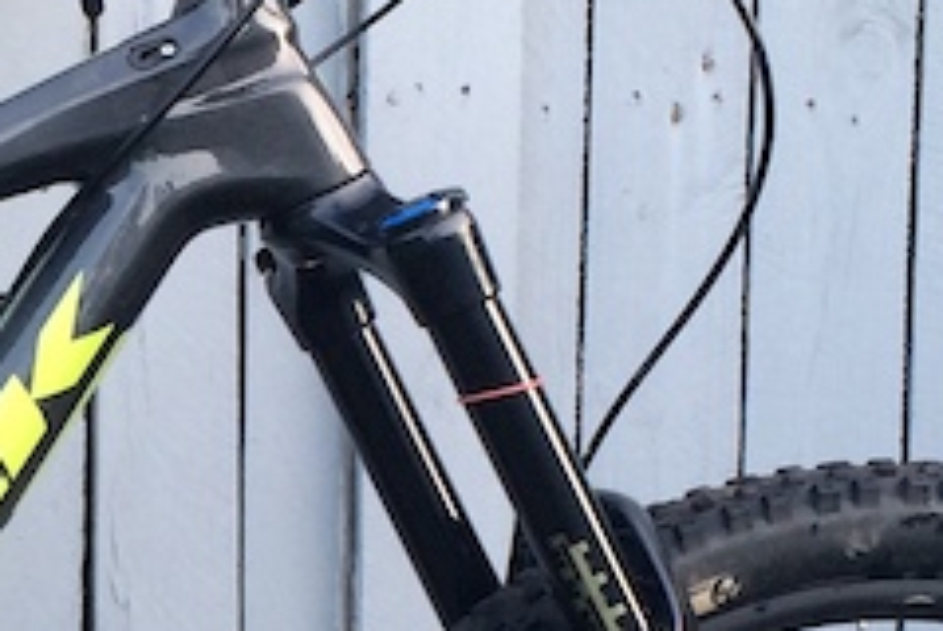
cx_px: -126
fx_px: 3383
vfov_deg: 10.6
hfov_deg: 15.4
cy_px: 548
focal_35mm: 129
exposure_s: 1/30
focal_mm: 4.15
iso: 50
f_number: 2.2
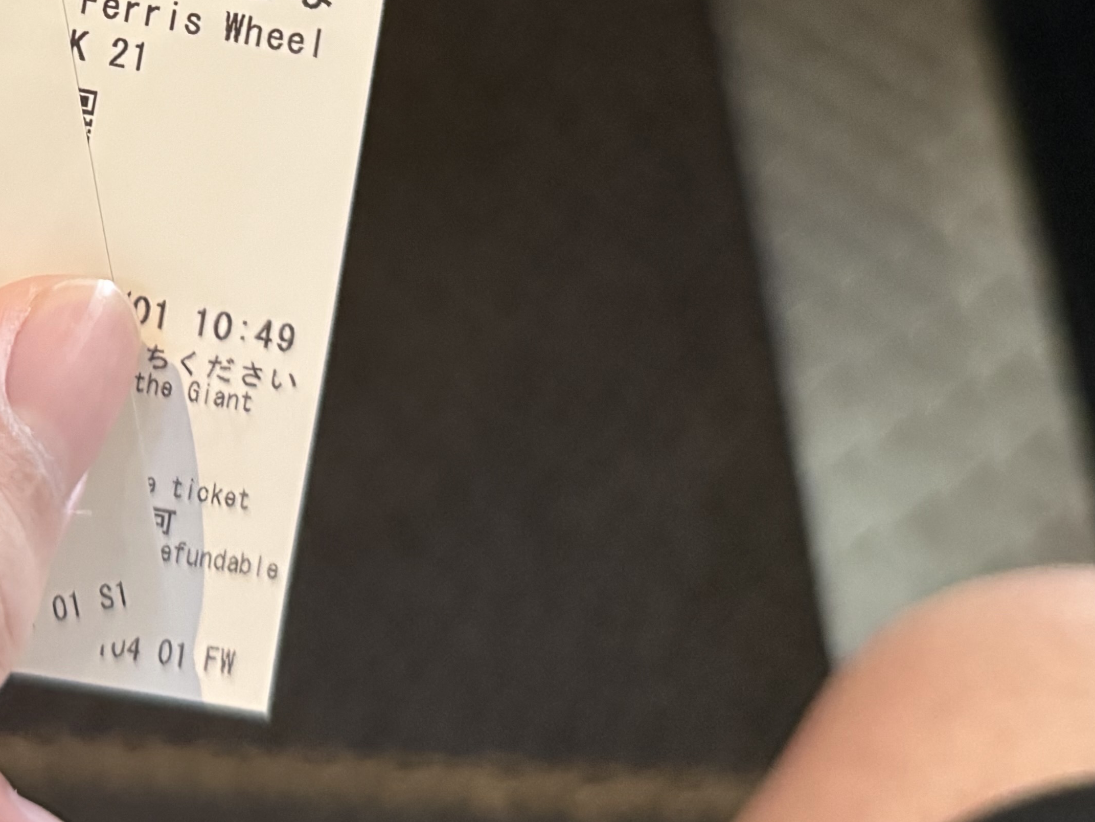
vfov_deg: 21.3
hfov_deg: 28.0
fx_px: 2025
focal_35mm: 64
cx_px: -64
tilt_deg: -47.9
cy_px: -172
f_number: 1.78
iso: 800
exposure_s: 1/60
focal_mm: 6.76
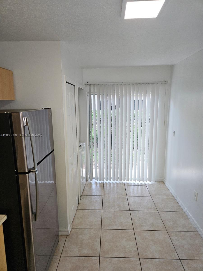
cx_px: 102
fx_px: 180
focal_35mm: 23
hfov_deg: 58.9
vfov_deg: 73.9
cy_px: 136
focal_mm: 5.4
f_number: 1.8
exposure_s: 1/60
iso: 80
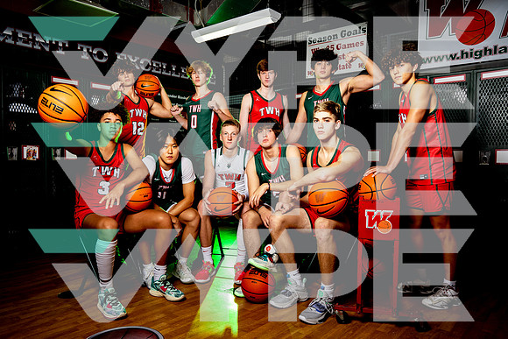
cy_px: 170
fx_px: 381
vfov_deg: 48.0
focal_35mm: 27
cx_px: 254
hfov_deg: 67.4
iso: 200
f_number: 8
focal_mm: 27
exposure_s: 1/200
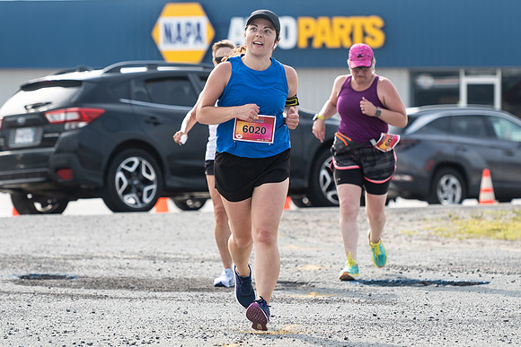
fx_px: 3553
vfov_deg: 5.6
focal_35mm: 245
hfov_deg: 8.4
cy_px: 115
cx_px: 260
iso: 250
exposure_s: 1/1250
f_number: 4.5
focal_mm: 150
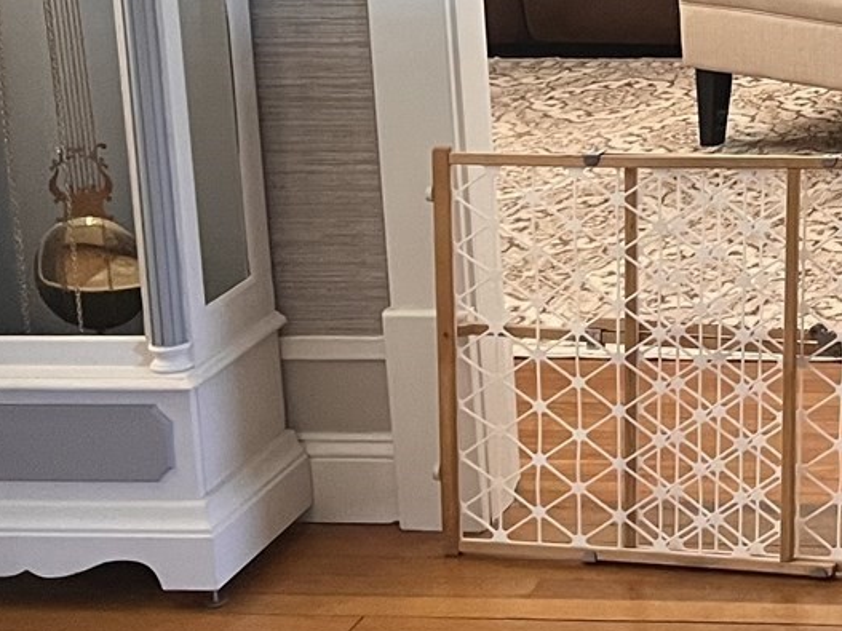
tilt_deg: -9.8
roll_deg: +0.8
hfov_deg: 17.2
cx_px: 1320
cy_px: -115
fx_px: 2456
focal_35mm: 101
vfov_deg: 14.2
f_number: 1.6
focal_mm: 5.1
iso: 250
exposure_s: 1/60
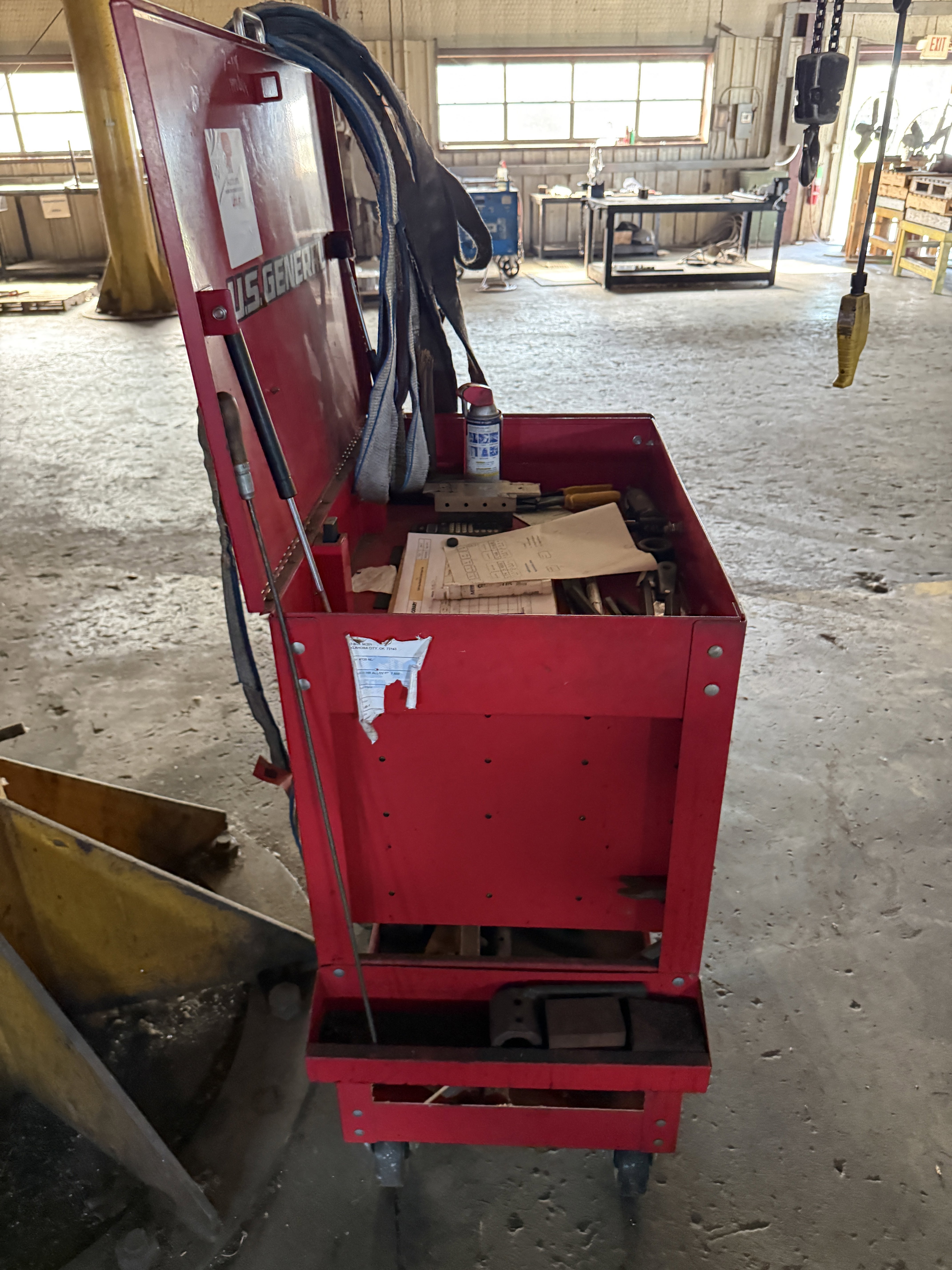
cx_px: 476
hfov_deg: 56.8
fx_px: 880
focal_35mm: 24
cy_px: 635
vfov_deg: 71.6
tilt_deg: -26.7
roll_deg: +0.3
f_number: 1.78
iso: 800
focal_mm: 6.76
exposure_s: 1/46
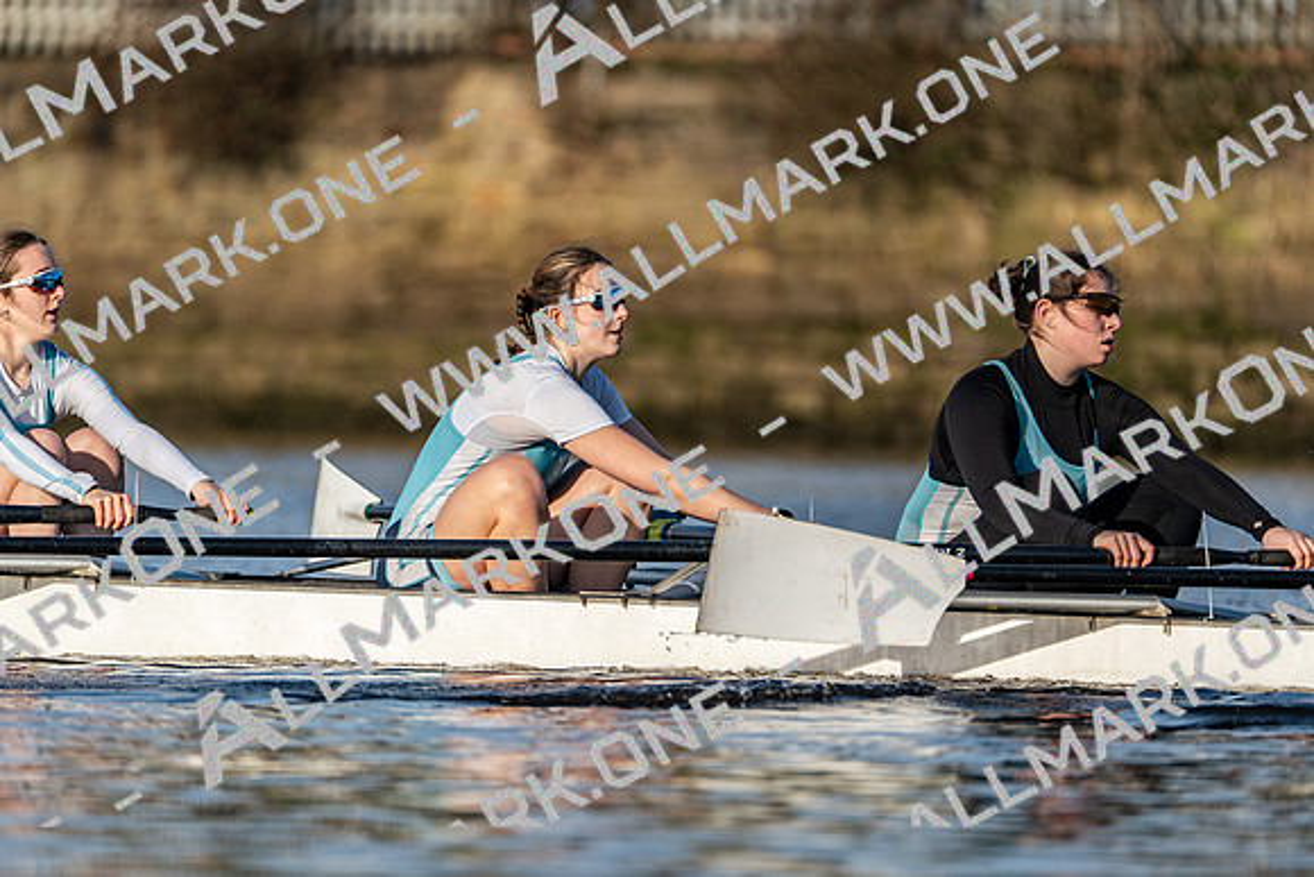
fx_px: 21904
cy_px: 438
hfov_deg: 3.4
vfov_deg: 2.3
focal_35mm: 600
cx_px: 657
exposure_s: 1/2000
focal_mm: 600
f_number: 6.3
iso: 320
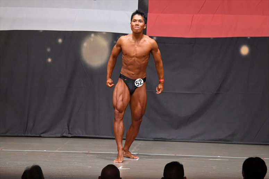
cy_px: 90
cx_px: 134
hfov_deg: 10.2
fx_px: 1509
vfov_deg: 6.8
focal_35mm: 202
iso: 6400
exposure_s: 1/400
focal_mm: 135
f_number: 5.6
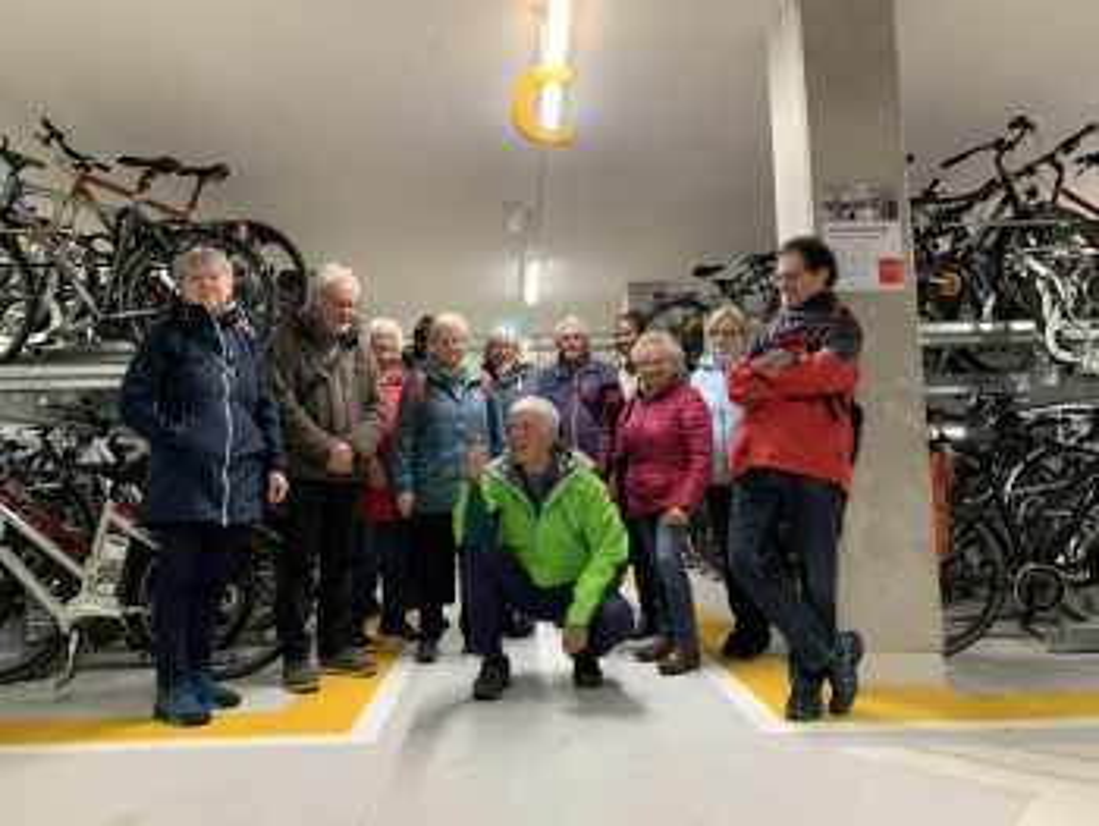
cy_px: 413
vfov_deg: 53.1
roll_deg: +1.8
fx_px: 826
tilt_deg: +5.0
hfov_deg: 67.3
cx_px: 550
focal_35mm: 26
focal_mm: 4.25
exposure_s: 1/60
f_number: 1.8
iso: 250
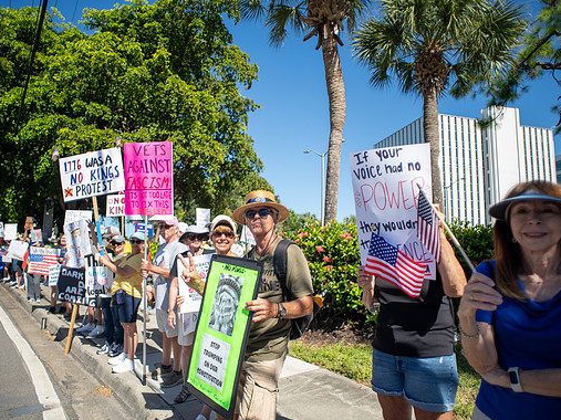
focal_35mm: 22
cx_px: 279
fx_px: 356
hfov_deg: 76.4
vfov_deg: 61.1
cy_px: 208
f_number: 5.6
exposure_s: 1/640
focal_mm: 20
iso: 64
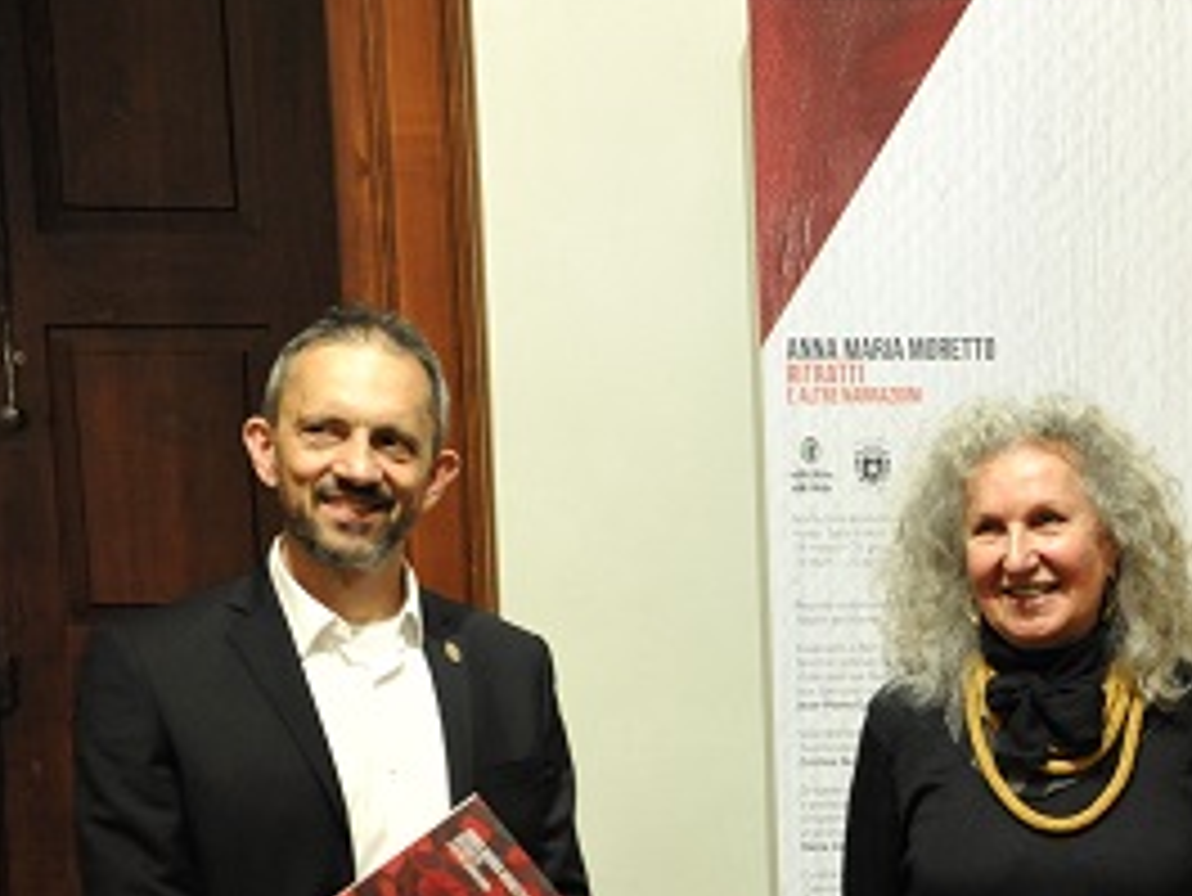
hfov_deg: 21.4
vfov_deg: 16.7
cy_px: 862
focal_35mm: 87
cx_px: 1304
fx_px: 2997
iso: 3200
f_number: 4.5
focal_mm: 40
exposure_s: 1/80
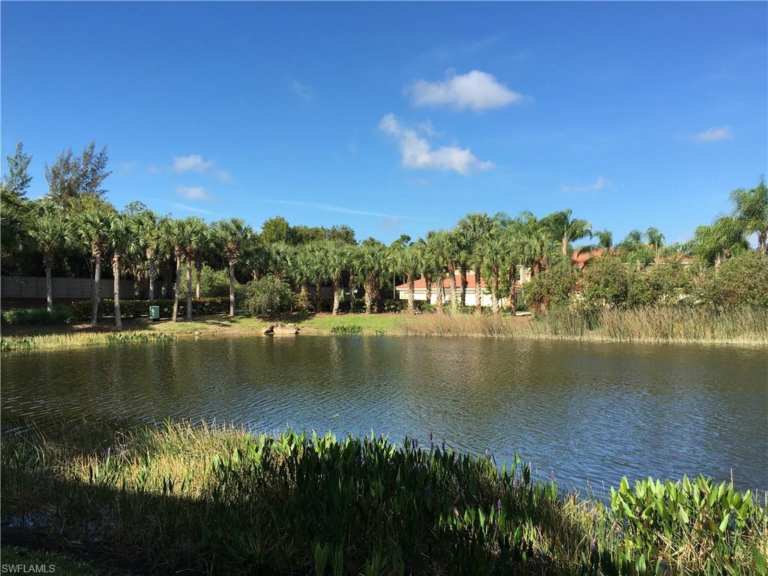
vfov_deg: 48.2
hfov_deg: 61.7
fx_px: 643
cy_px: 288
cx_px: 384
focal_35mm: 29
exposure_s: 1/1012
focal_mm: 4.15
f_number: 2.2
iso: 25
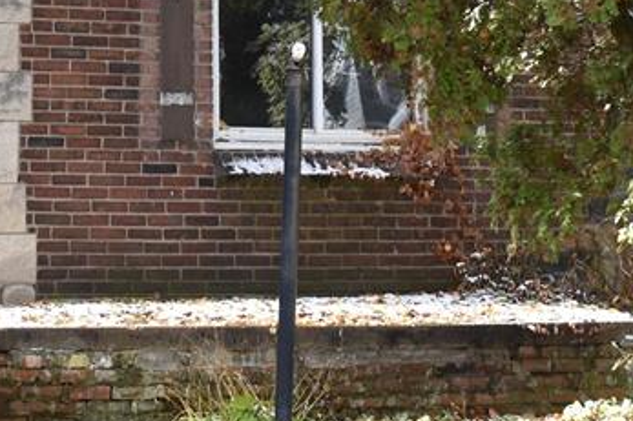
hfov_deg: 16.5
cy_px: -115
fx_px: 2179
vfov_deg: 10.8
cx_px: 197
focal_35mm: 124
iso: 360
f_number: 5.6
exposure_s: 1/250
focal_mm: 28
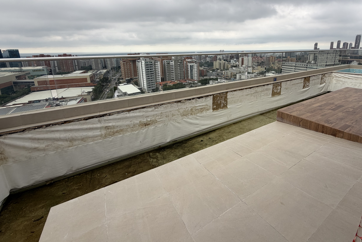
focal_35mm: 17
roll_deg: +1.4
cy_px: 87
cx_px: 210
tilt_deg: -12.4
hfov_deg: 92.5
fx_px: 171
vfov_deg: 69.0
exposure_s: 1/319
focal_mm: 2.22
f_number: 2.2
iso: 50
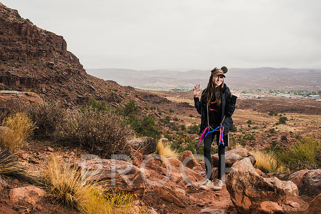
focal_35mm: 35
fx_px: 315
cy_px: 107
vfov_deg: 37.6
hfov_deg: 54.0
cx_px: 160
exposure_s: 1/200
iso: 200
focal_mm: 33
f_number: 7.1
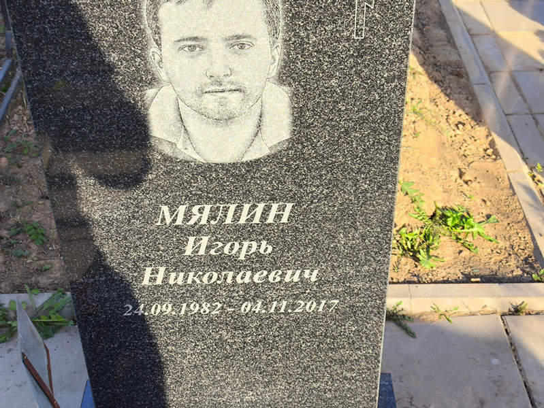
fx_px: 786
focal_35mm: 50
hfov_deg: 38.2
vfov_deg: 29.1
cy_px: 204
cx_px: 272
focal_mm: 4.71
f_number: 1.7
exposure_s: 1/373
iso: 50
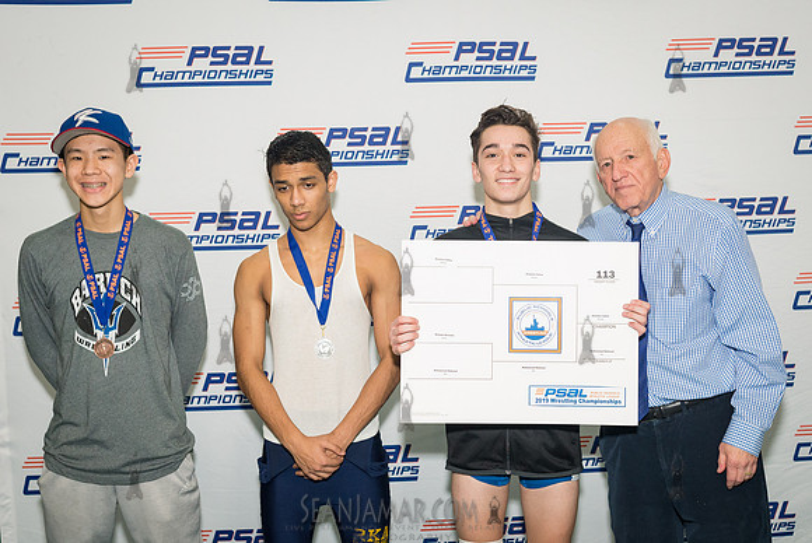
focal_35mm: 47
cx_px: 459
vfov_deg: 28.5
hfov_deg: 41.4
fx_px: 1071
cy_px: 278
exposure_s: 1/250
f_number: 4.5
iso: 2500
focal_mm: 35
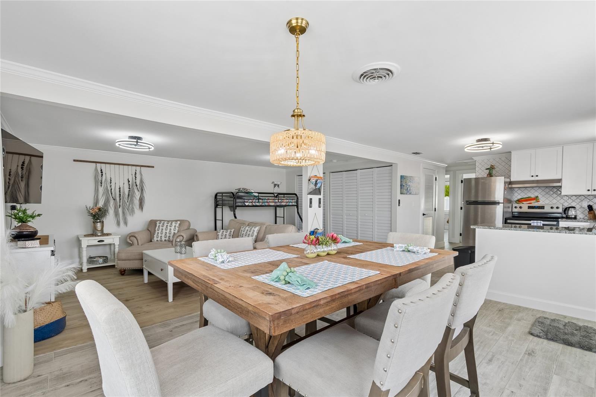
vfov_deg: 77.3
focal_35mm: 15
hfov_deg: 100.4
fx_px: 248
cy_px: 198
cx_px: 298
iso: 100
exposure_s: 1/25
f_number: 7.1
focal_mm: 10
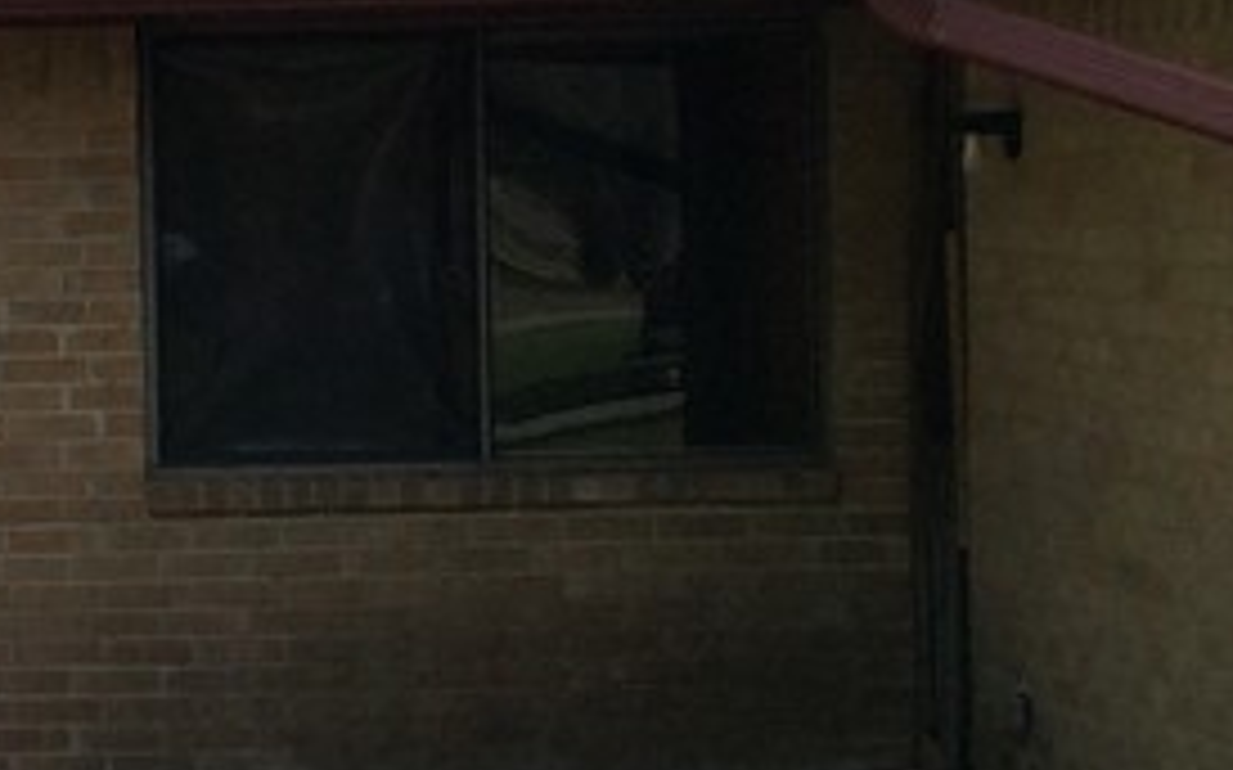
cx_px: -202
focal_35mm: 127
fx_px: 4266
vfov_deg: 10.3
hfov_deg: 15.9
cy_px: 297
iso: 32
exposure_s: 1/715
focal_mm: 3.3
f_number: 2.4
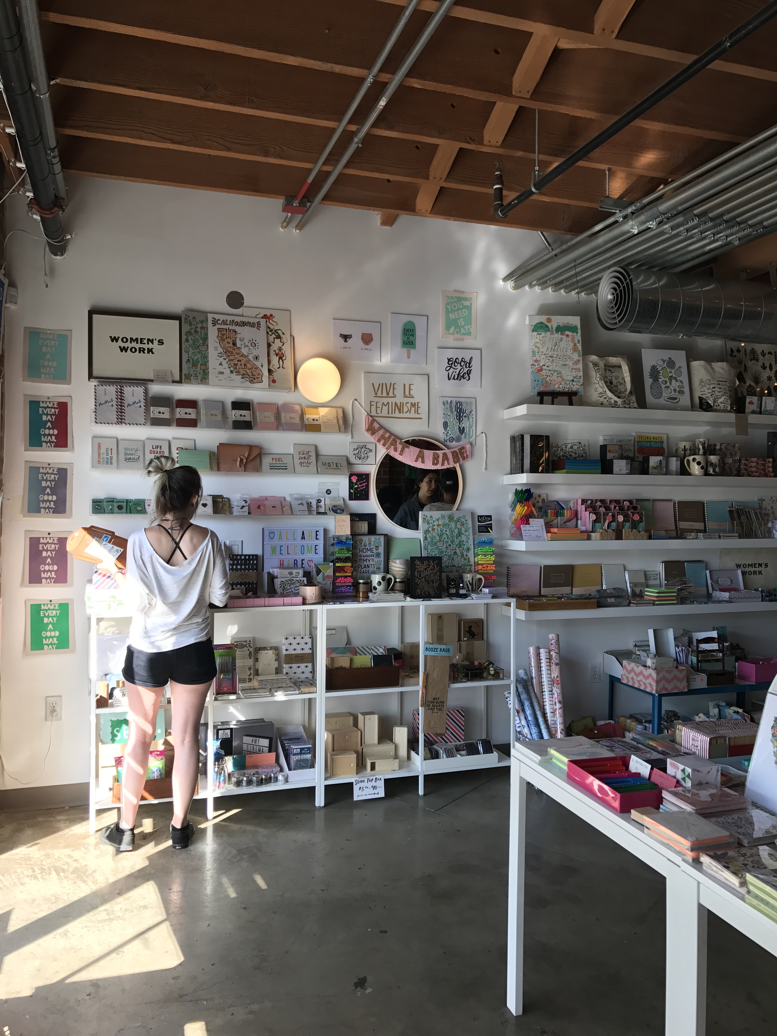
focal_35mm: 28
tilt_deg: +0.0
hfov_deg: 49.7
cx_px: 388
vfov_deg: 63.4
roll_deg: +0.2
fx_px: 838
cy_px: 518
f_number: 1.8
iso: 20
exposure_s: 1/136
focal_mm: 3.99
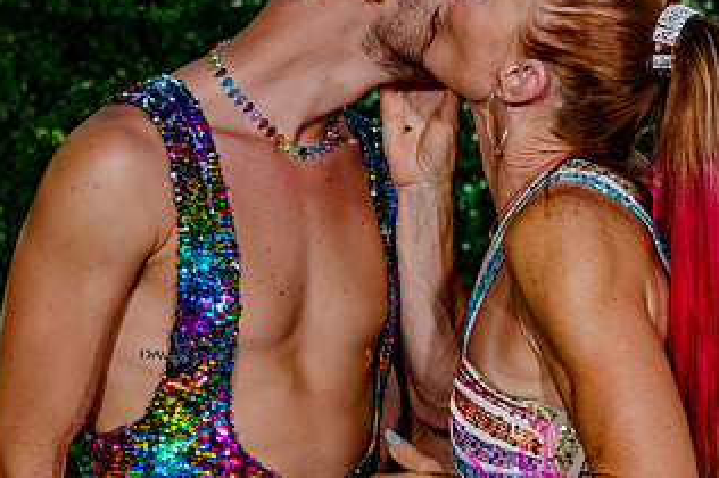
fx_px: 2933
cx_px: 209
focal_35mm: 147
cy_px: 55
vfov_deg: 9.3
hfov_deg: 13.9
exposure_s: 1/320
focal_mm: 70
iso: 200
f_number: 7.1
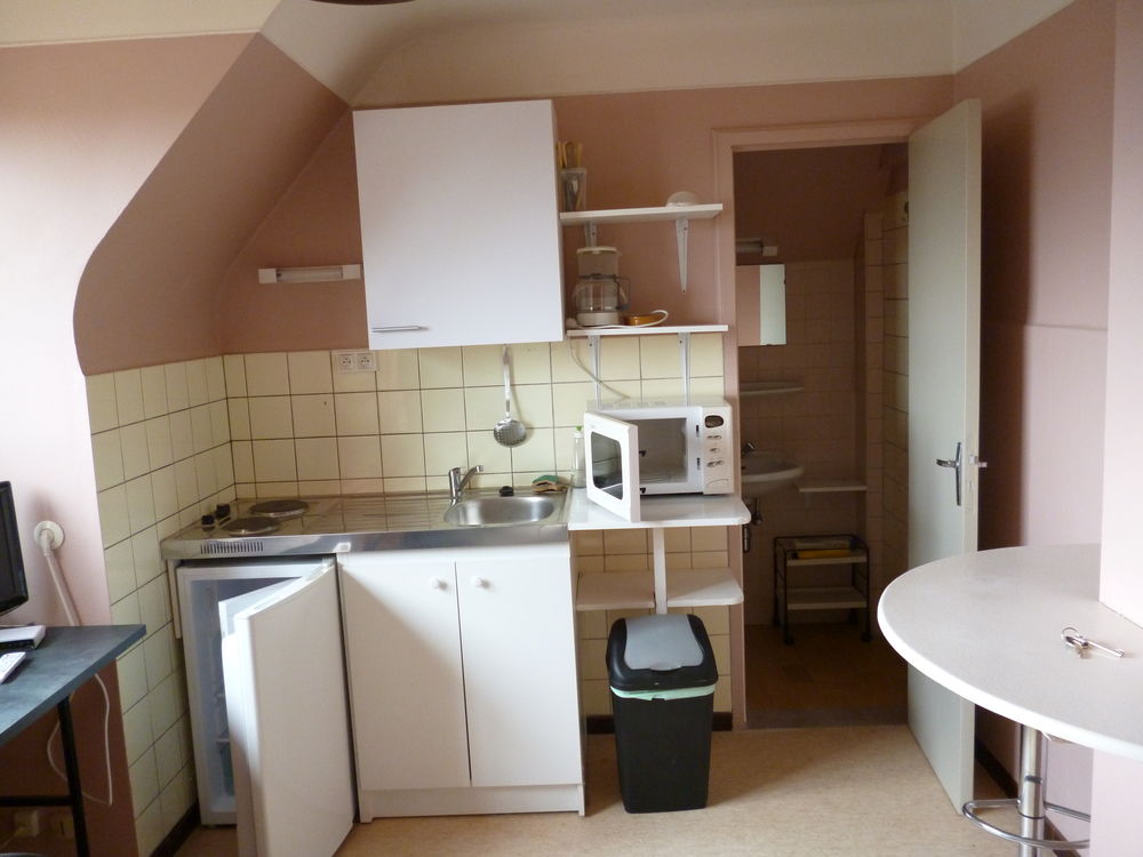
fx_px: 925
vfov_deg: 49.7
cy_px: 428
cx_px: 572
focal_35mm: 28
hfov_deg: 63.4
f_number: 3.1
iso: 320
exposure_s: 1/60
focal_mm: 5
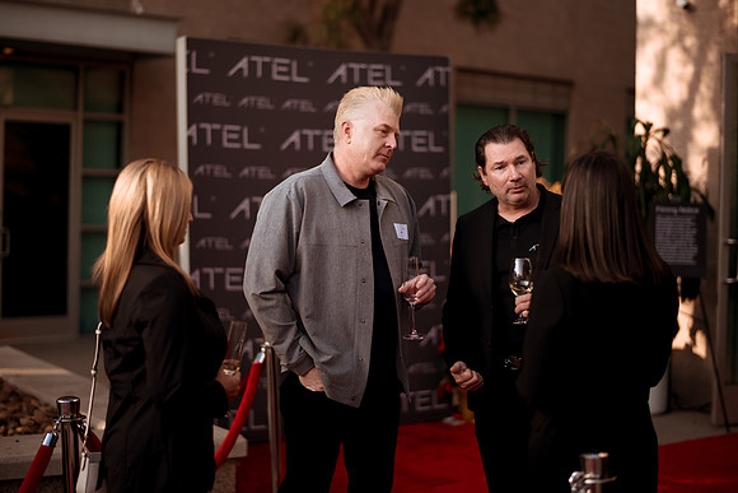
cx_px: 369
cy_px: 246
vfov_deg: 23.4
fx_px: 1189
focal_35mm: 58
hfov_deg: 34.5
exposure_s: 1/4000
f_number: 1.4
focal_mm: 58
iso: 125
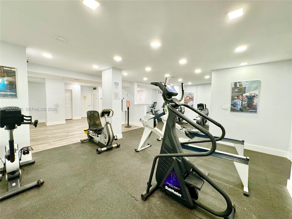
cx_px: 146
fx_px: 118
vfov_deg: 85.7
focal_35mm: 14
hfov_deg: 102.1
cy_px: 110
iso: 250
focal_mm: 2.22
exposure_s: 1/120
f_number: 2.2
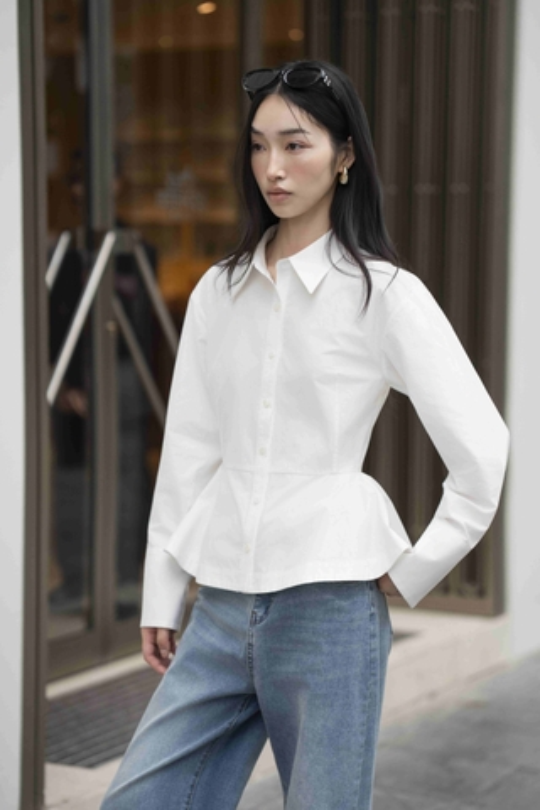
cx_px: 270
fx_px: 1912
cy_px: 405
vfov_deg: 23.9
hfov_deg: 16.1
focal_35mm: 85
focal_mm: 85
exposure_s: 1/2500
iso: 250
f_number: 2.5
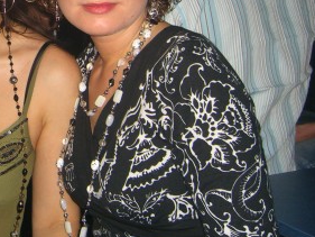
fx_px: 737
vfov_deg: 17.8
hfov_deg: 23.2
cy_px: -1
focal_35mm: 81
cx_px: 10
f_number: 2.8
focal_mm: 7.9
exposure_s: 1/60
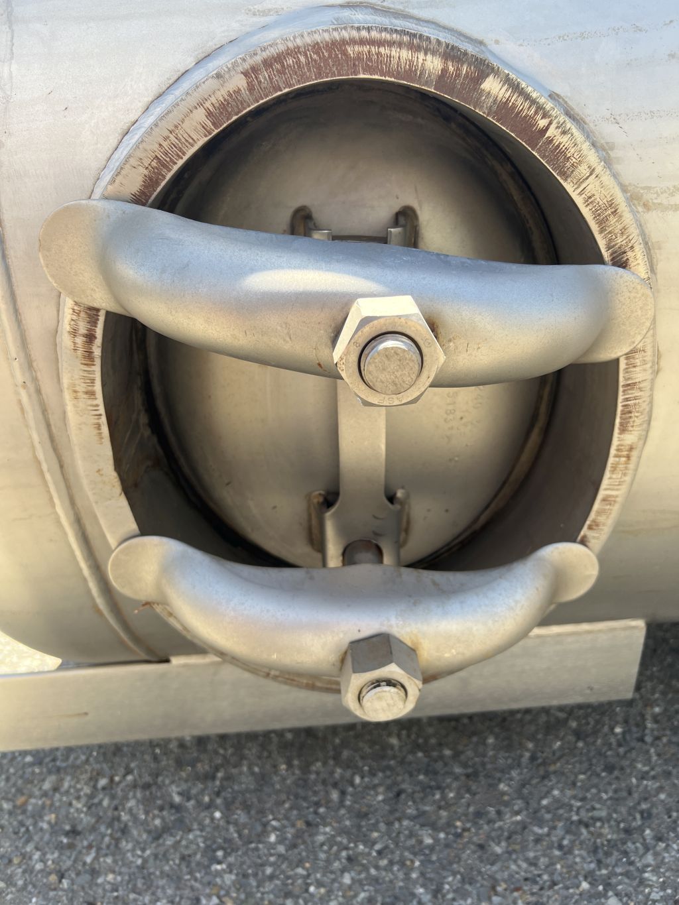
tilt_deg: -24.5
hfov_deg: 53.1
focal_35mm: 26
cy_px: 452
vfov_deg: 67.3
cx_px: 340
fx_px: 680
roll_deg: +4.1
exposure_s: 1/567
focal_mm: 5.7
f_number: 1.5
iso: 50
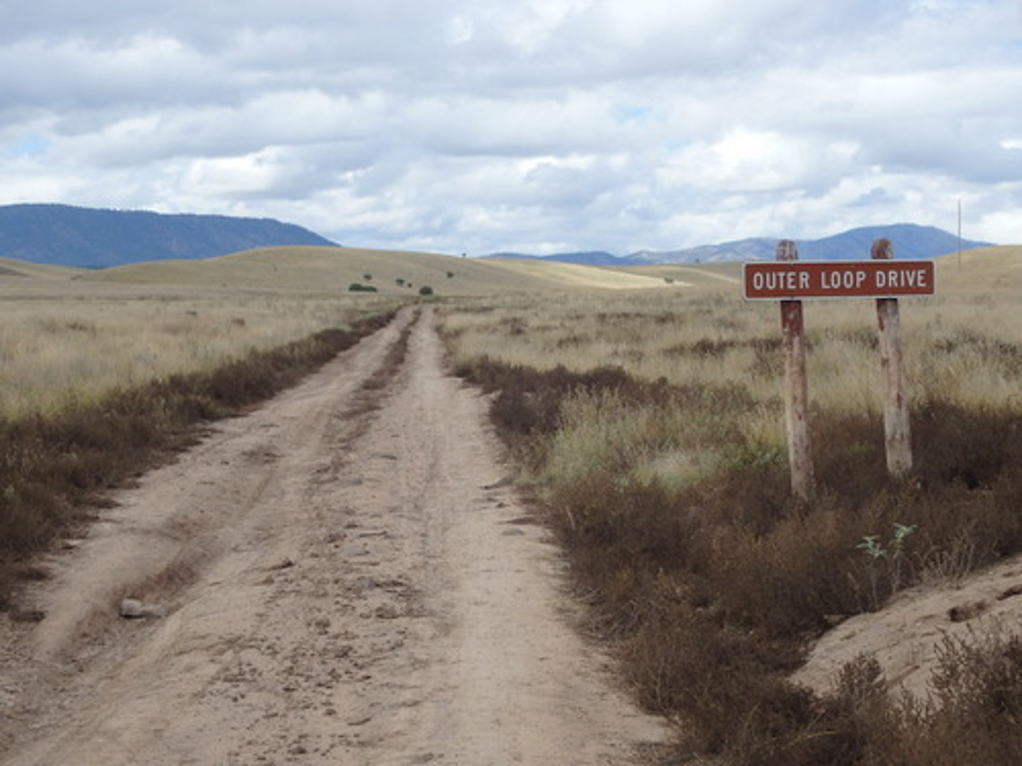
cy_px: 383
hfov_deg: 28.6
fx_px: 2008
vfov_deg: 21.6
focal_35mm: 68
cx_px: 511
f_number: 5.5
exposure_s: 1/500
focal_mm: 12.3
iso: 125
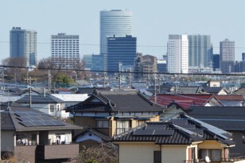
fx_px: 1565
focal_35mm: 230
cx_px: 152
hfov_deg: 8.9
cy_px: 45
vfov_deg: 6.0
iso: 1000
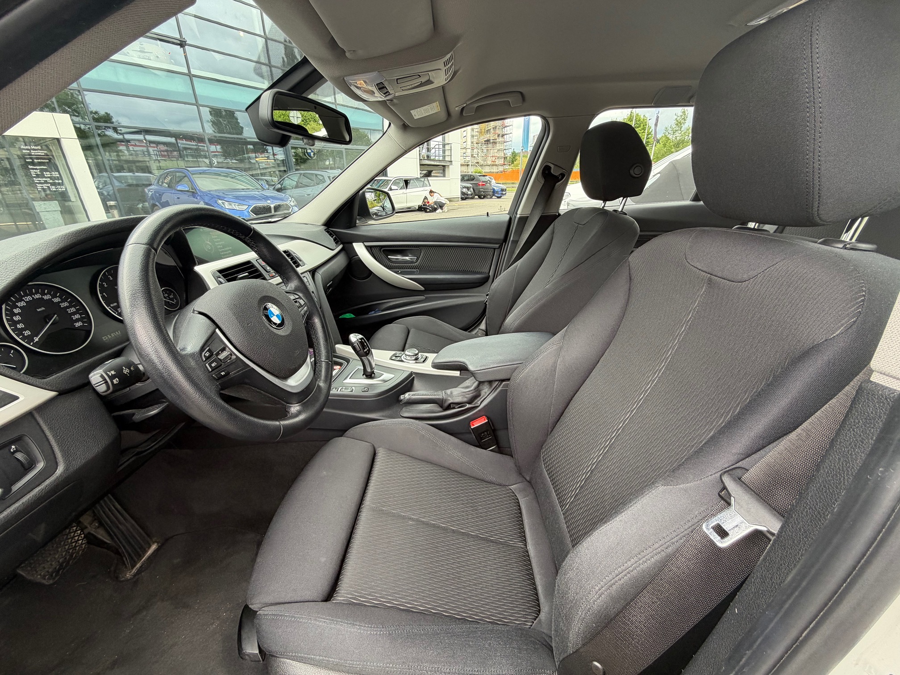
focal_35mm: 14
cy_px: 338
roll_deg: +1.9
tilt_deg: -23.5
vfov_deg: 85.7
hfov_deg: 102.1
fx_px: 364
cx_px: 450
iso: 80
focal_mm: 2.22
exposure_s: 1/121
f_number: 2.2
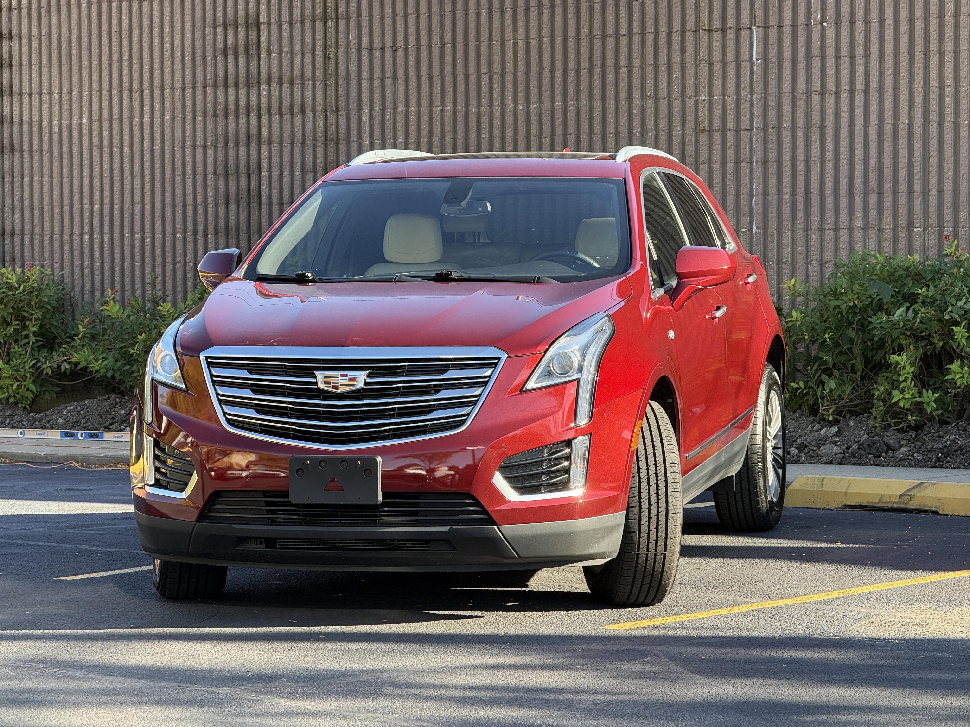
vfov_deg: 12.3
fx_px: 3363
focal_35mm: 120
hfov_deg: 16.4
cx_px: 485
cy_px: 364
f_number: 2.8
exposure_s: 1/167
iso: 50
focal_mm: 15.66
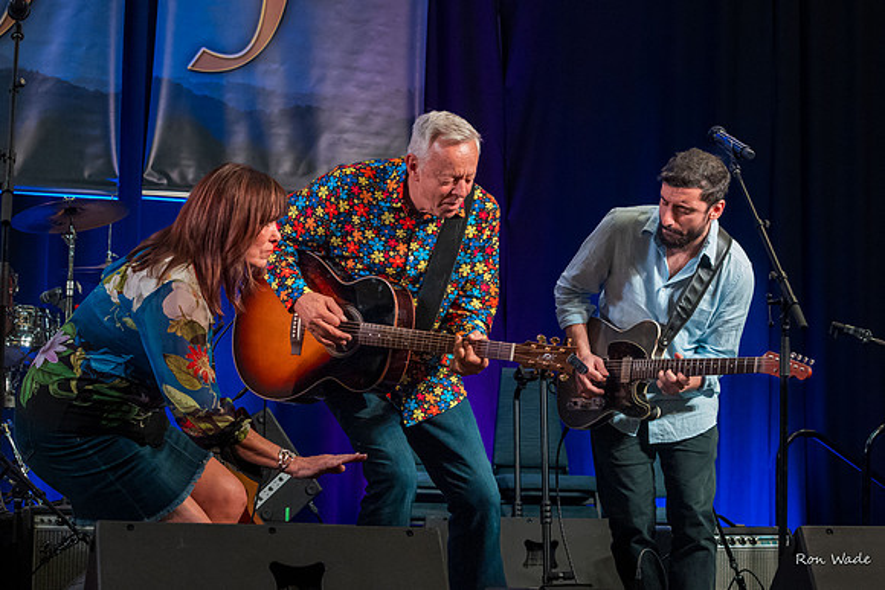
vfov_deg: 14.7
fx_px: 2283
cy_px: 301
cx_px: 574
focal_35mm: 93
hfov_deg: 21.9
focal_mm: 70
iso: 12800
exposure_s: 1/200
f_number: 7.1
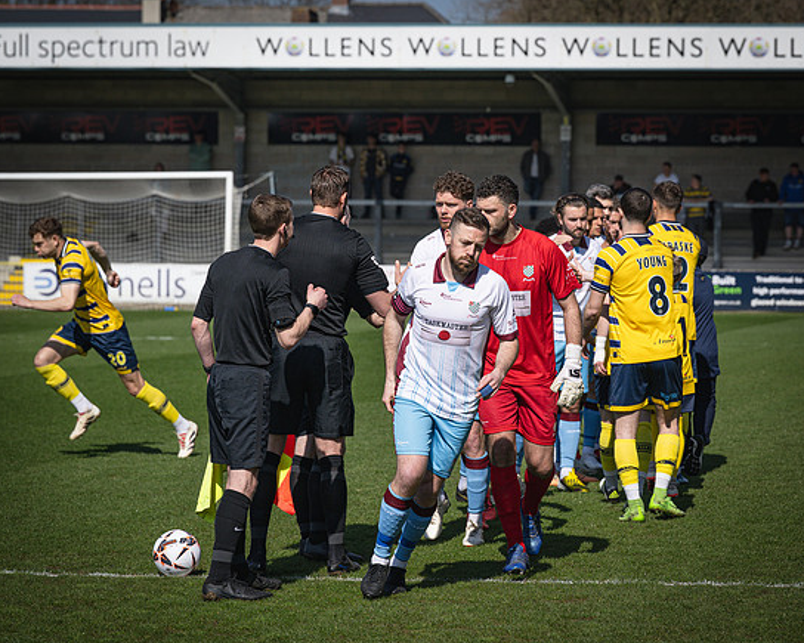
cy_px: 312
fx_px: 3664
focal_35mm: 154
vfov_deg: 10.0
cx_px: 487
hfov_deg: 12.5
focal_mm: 120
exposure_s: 1/2500
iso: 200
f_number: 5
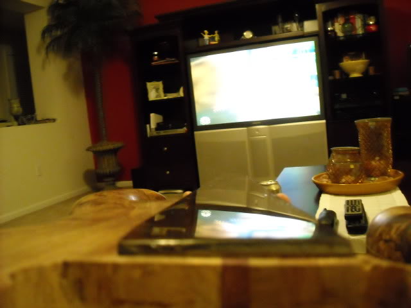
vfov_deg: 40.7
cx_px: 206
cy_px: 154
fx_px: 416
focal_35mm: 35
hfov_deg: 52.6
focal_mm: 5.7
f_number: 2.8
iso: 800
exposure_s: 1/7
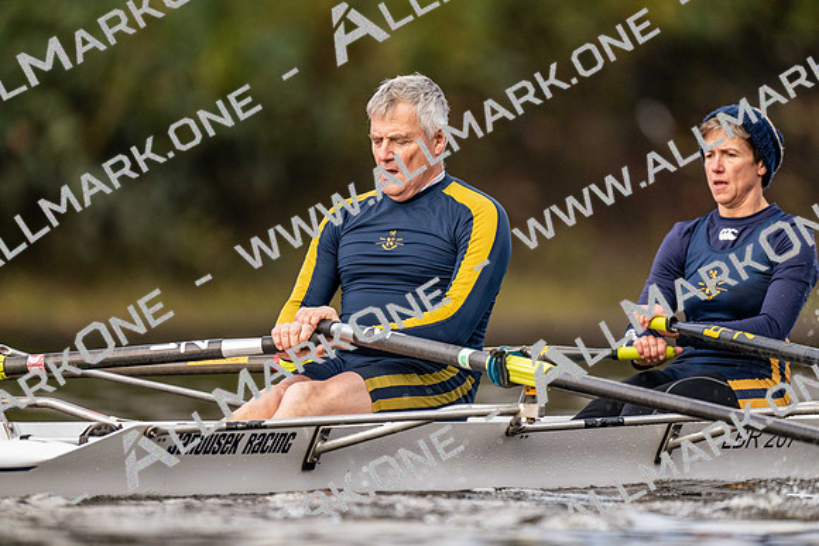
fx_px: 13653
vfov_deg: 2.3
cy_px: 273
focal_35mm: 600
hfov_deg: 3.4
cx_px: 410
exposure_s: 1/2500
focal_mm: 600
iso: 1800
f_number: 4
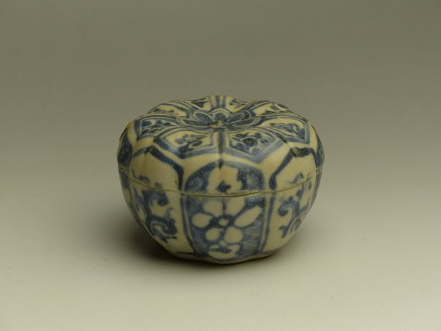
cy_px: 166
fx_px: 1758
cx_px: 220
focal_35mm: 138
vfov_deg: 10.7
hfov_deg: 14.3
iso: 200
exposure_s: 1/160
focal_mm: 24.8
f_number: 4
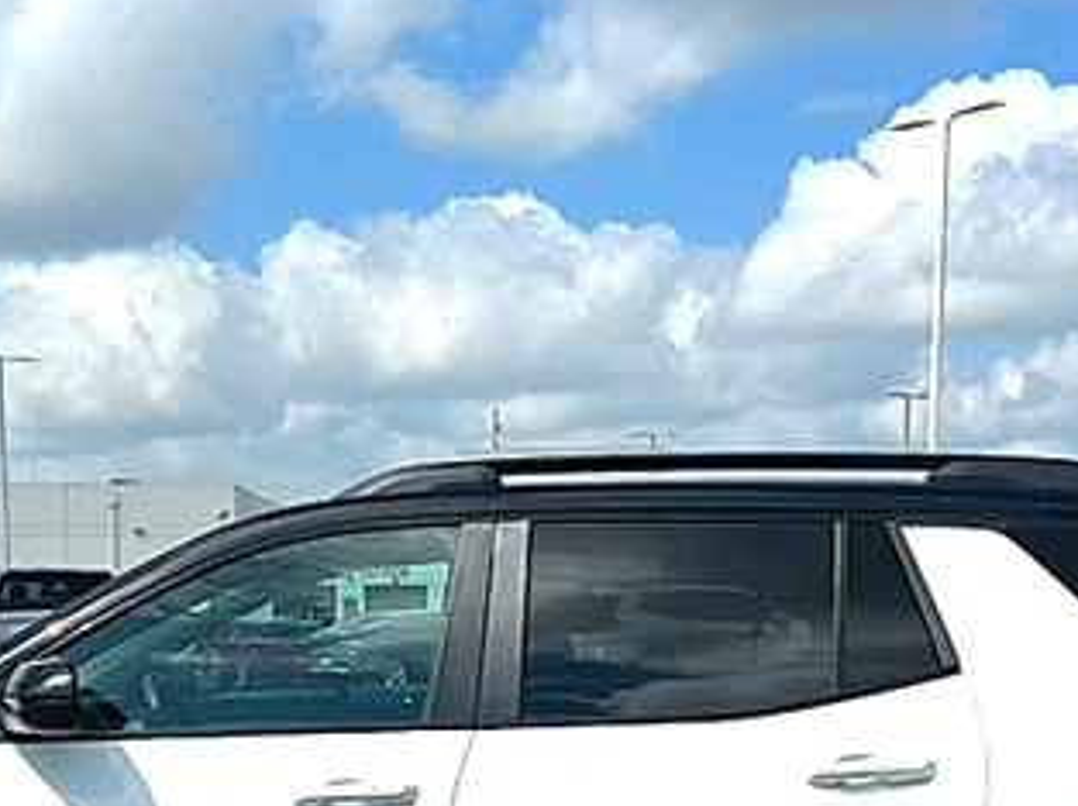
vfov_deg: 24.5
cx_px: 393
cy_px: 863
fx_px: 1742
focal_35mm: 56
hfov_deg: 34.2
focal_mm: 6.86
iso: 80
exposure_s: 1/8333
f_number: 1.78
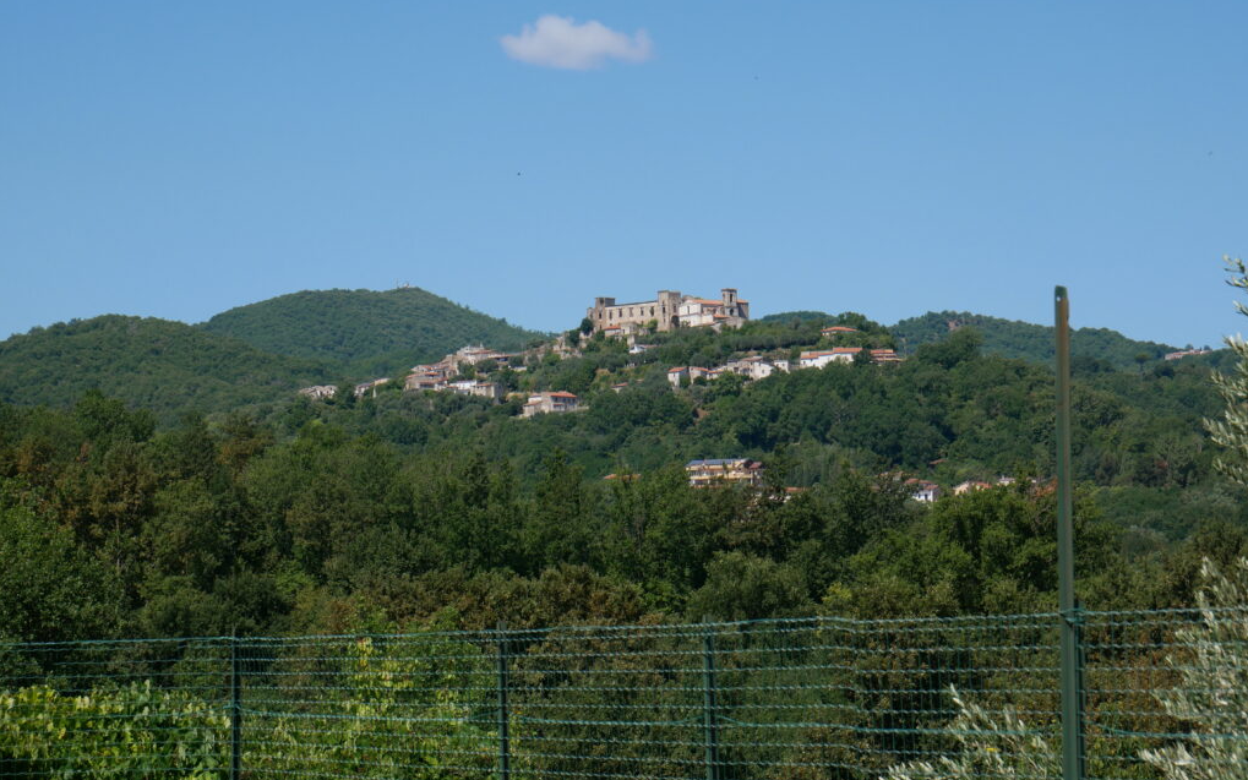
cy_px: 328
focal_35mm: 113
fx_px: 3844
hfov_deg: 18.4
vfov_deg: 11.6
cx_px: 625
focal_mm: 53
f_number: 9
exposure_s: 1/500
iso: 200
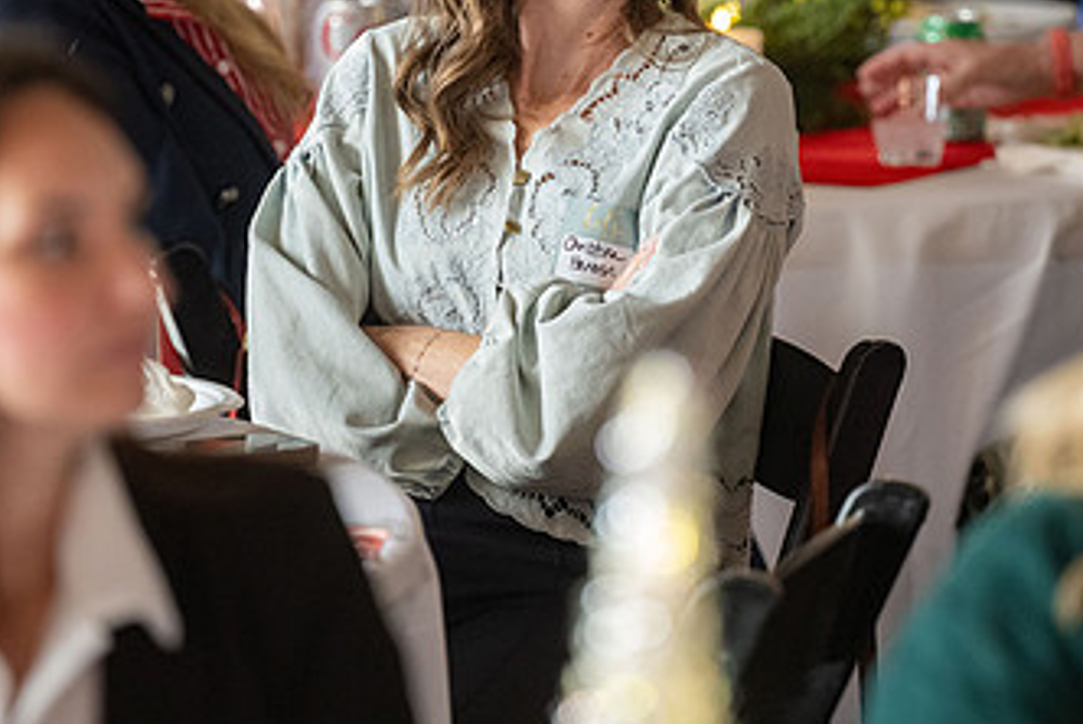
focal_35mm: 314
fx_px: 9454
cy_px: 227
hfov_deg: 6.6
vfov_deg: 4.4
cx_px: 613
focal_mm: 180
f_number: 2.8
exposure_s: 1/500
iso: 3200
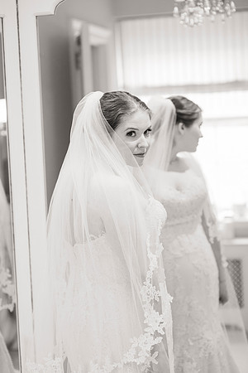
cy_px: 186
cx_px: 124
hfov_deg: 16.1
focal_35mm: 85
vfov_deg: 23.9
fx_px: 878
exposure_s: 1/200
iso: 800
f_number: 2.8
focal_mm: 85
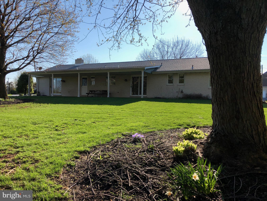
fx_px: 216
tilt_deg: +0.0
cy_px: 100
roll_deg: -0.1
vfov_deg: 49.7
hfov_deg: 63.4
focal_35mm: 28
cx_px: 134
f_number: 1.8
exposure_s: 1/1869
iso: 20
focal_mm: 3.99
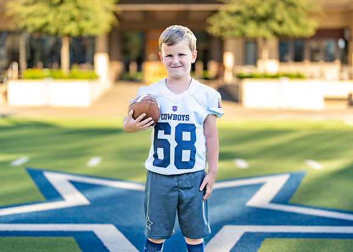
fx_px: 626
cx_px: 182
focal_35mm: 62
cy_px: 110
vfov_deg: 22.8
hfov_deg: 31.5
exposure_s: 1/2500
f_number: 1.2
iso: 100
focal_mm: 50
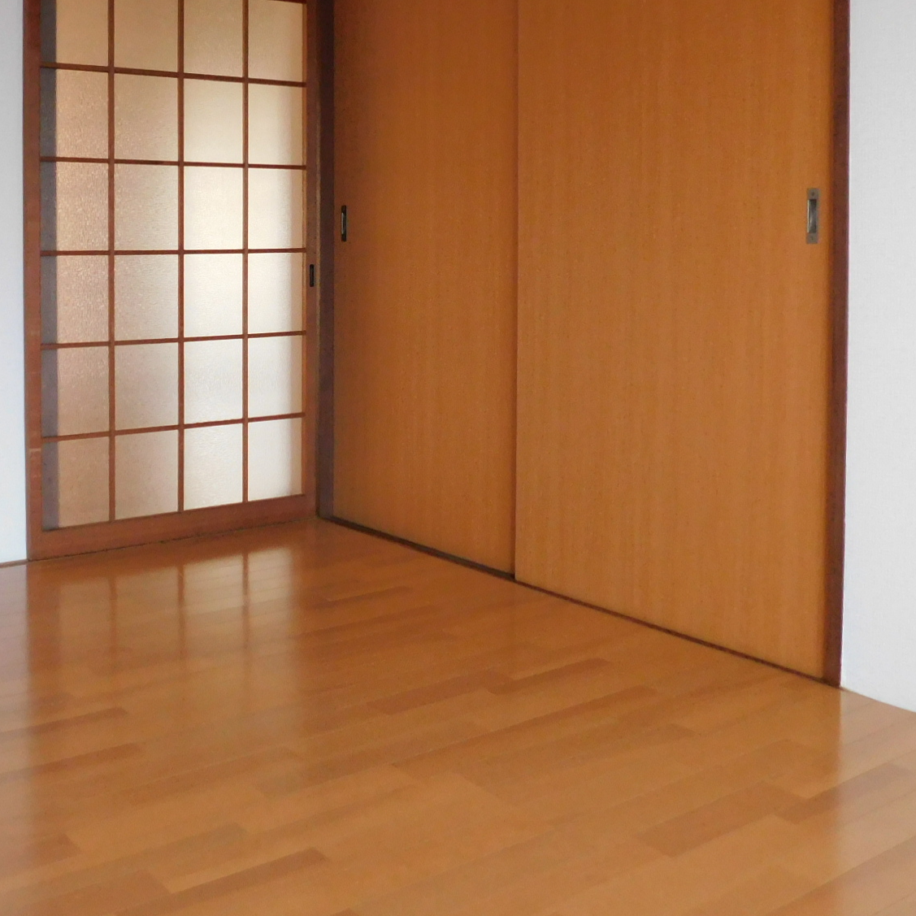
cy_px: 276
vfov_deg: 40.2
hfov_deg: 40.1
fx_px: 1227
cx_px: 257
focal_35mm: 41
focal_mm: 4
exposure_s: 1/15
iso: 400
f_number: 3
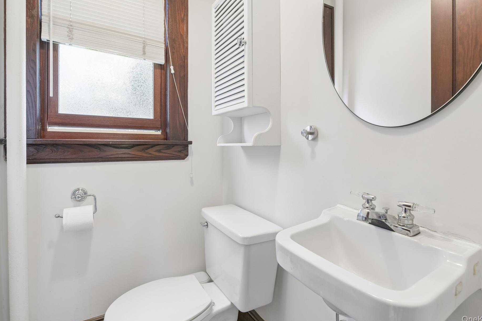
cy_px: 145
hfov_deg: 90.0
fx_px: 241
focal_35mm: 18
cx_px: 244
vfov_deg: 67.2
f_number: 8
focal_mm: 16
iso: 400
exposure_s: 1/8
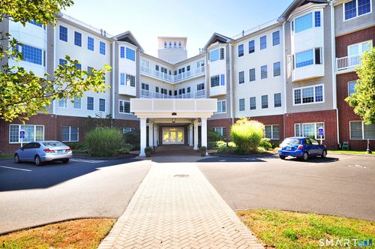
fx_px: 234
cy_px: 124
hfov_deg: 77.4
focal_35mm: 22
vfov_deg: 56.0
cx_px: 188
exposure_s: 1/160
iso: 320
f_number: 8
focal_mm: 15
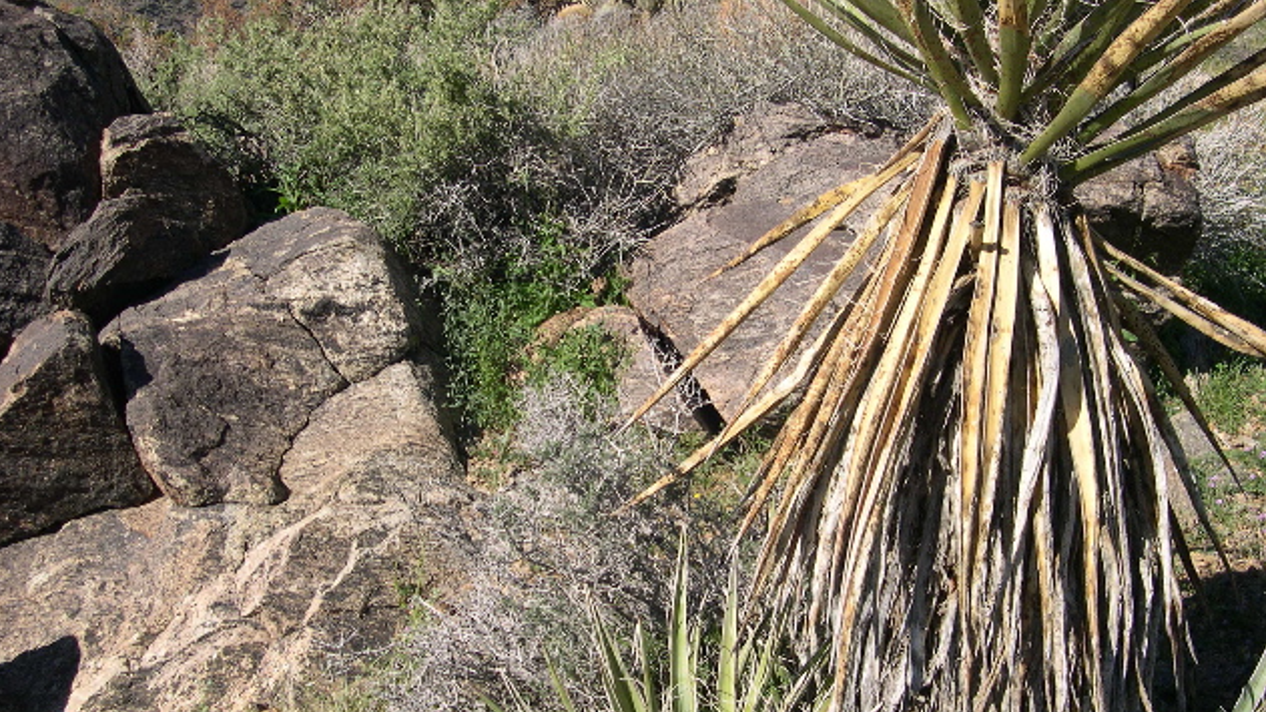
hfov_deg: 48.4
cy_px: 337
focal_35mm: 42
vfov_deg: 28.3
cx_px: 626
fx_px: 1410
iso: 100
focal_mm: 8
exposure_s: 1/216
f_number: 7.6
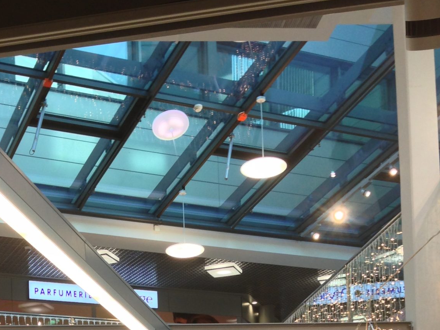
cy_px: 466
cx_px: 162
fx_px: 940
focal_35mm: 74
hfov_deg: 26.2
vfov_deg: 18.1
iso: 50
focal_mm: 4.13
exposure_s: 1/40
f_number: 2.4
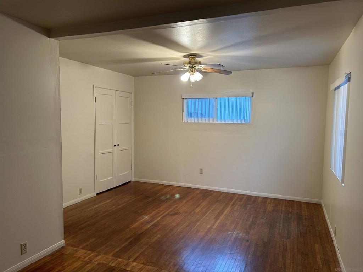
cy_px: 136
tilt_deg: -3.5
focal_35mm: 26
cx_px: 182
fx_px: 273
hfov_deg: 67.3
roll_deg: -0.5
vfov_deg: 53.1
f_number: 1.5
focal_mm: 5.7
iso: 80
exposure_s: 1/60
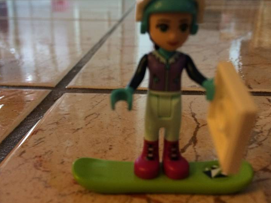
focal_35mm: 37
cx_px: 126
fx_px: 290
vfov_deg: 38.6
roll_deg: -0.2
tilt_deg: -18.3
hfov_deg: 50.1
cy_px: 92
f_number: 2.2
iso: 250
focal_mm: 4.15
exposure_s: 1/33
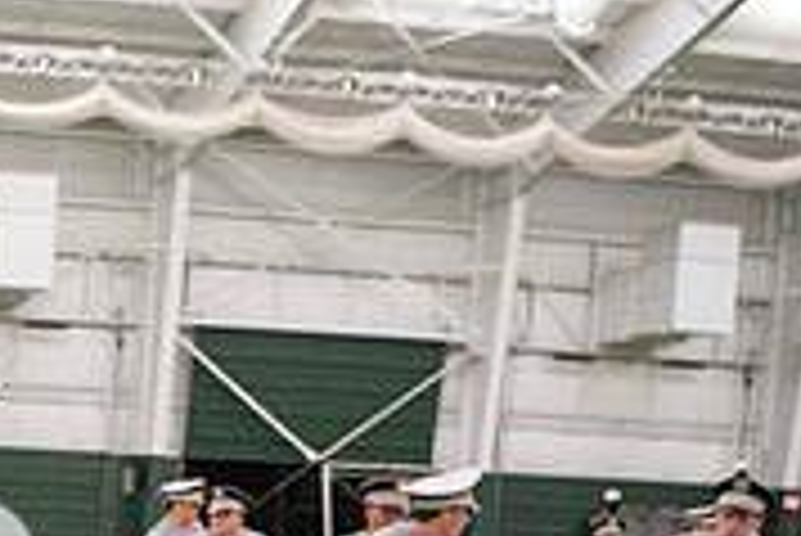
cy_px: 709
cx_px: -302
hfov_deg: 22.6
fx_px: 1737
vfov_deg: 16.5
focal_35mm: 78
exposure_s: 1/320
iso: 3200
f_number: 3.2
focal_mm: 24
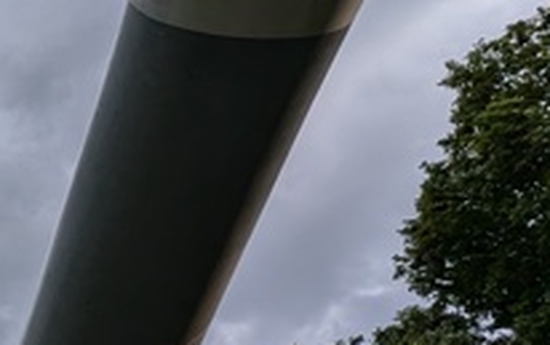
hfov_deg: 25.9
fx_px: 735
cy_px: 350
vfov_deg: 25.0
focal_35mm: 49
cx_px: -331
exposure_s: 1/794
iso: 46
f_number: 2.2
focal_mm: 1.95
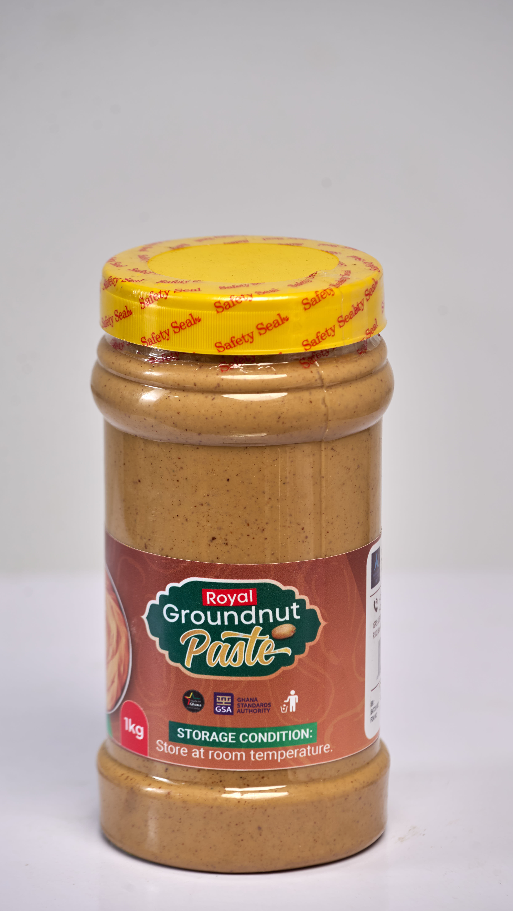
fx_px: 4328
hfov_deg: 6.8
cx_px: 239
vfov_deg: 12.0
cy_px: 455
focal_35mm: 179
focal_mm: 170
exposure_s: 1/100
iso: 100
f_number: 7.1
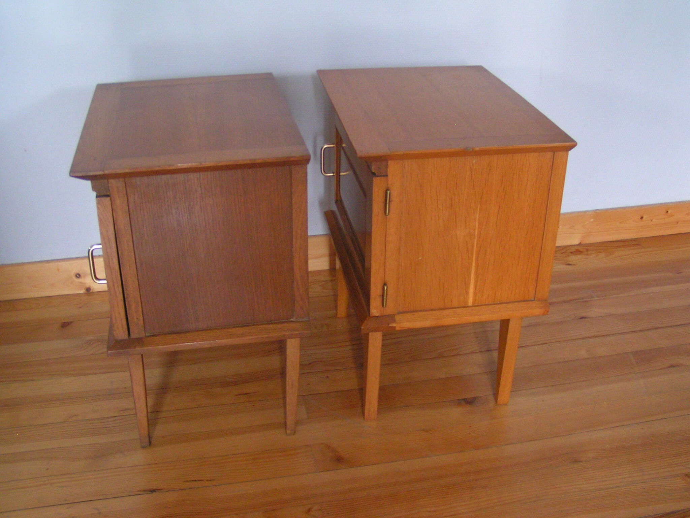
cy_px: 259
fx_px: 757
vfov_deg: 37.7
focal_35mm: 38
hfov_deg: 49.0
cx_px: 345
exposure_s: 1/20
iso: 200
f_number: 2.8
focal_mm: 5.8
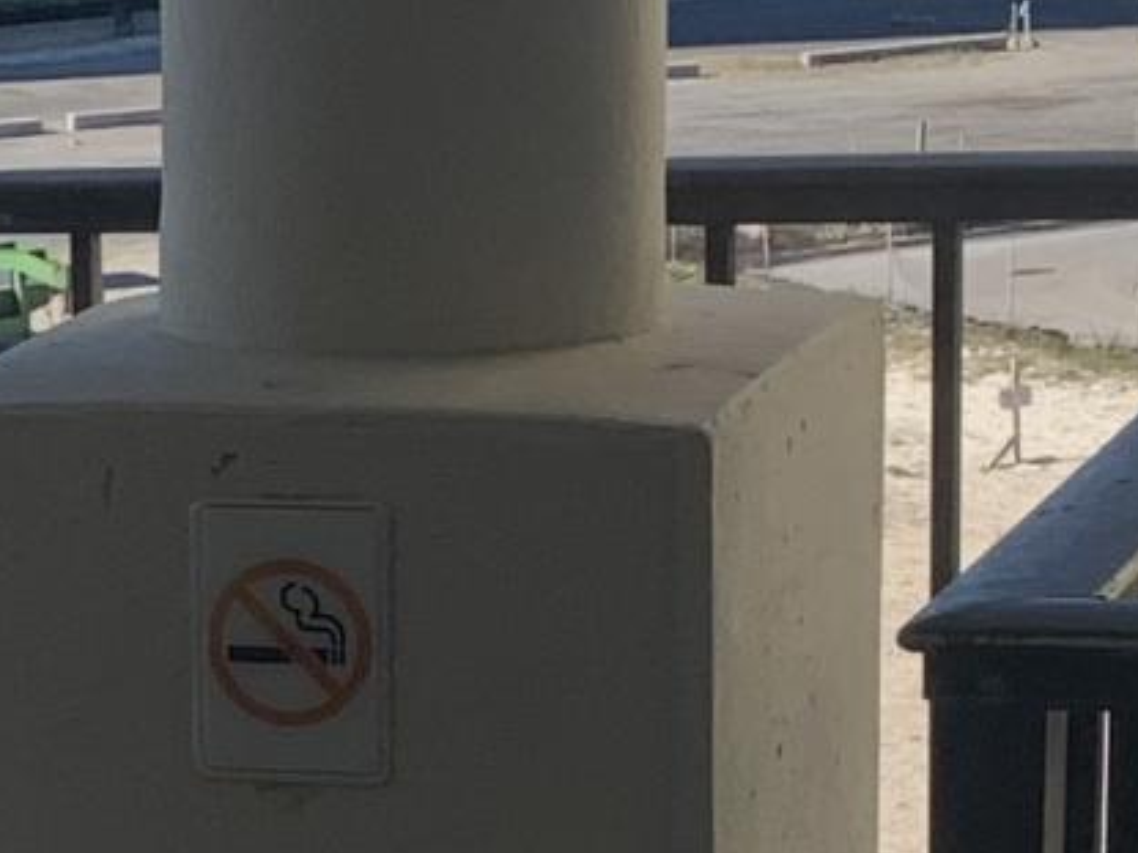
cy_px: 1196
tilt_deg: -13.8
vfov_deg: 7.8
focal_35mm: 188
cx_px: -612
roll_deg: +2.8
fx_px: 6179
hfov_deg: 10.2
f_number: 1.8
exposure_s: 1/1779
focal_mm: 4.25
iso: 25
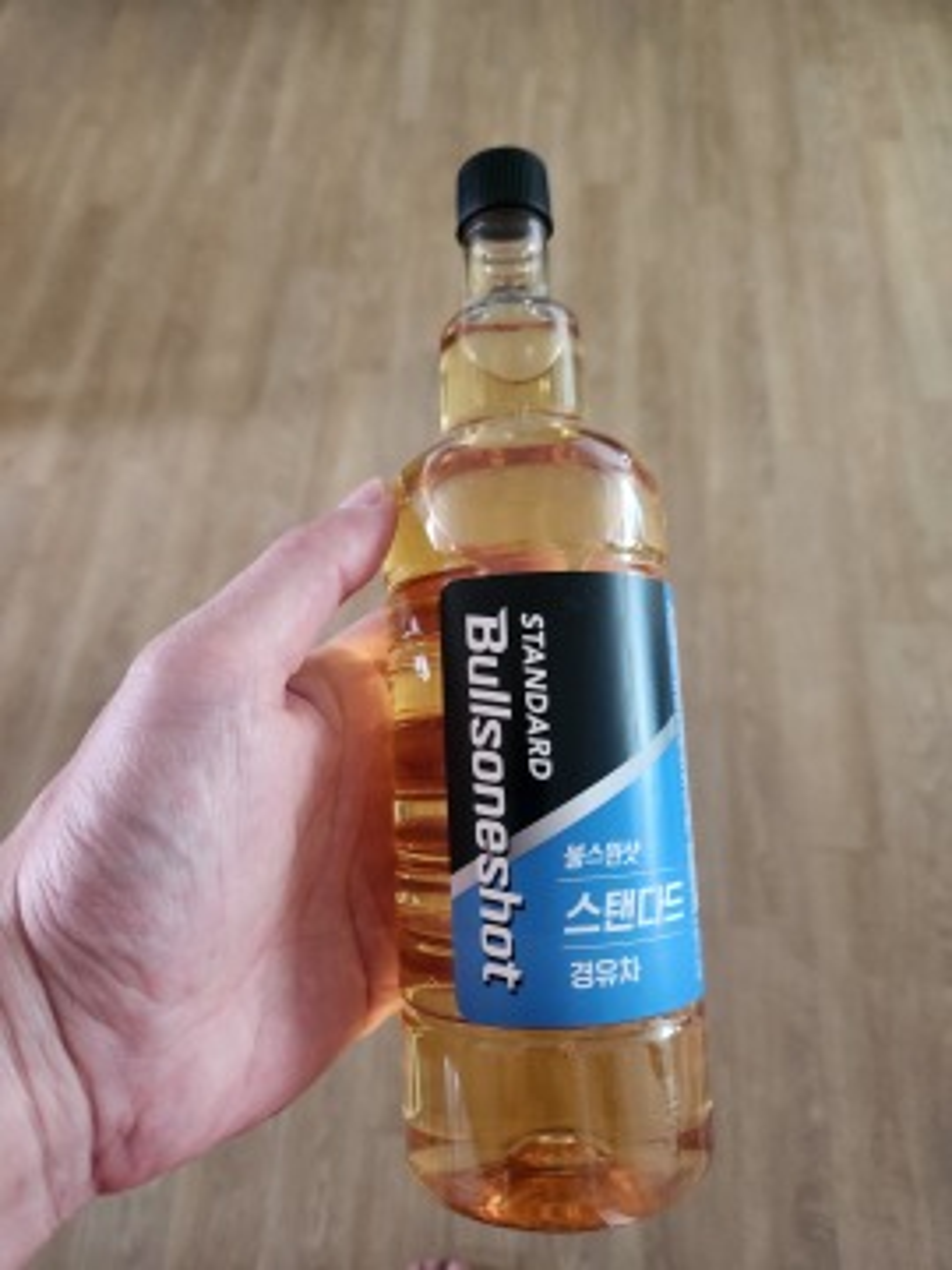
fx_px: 843
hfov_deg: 58.9
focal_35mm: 23
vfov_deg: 73.9
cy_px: 635
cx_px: 476
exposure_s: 1/40
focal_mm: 5.4
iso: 500
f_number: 1.8
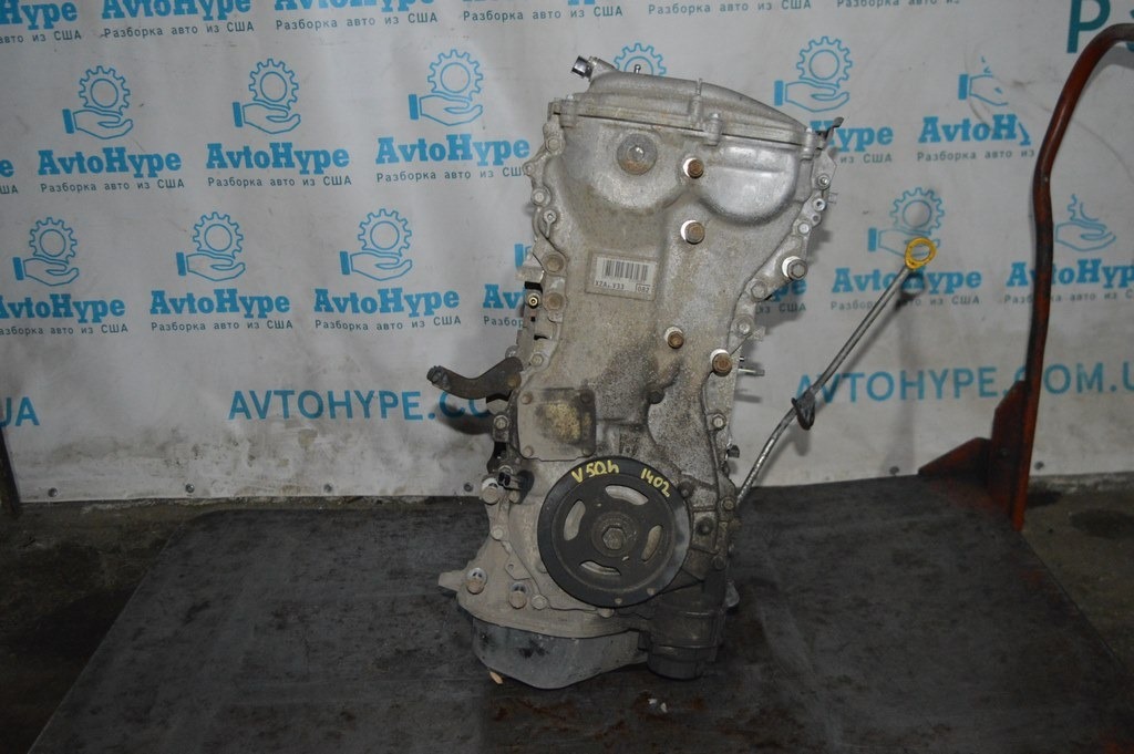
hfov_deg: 49.6
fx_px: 1227
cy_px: 377
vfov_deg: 34.2
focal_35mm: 39
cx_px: 567
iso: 2800
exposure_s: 1/60
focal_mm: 26
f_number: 4
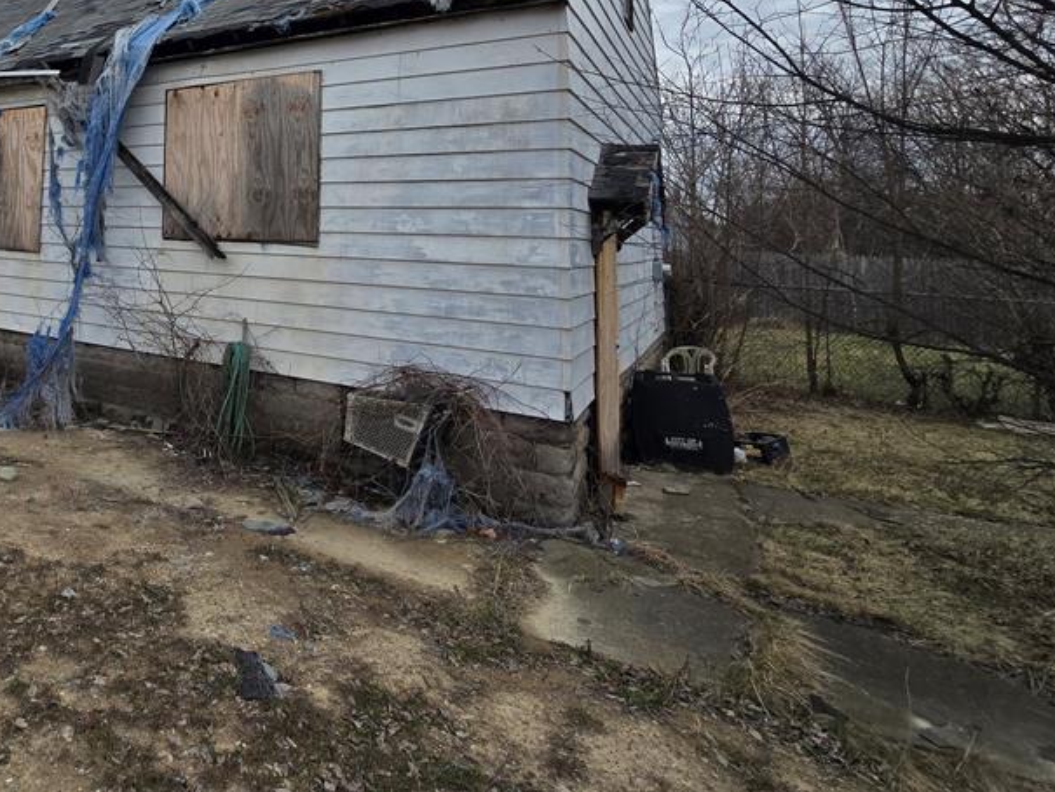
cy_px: 178
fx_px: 671
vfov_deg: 57.3
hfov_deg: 67.9
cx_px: 187
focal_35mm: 22
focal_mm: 2.2
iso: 50
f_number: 2.2
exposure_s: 1/2929
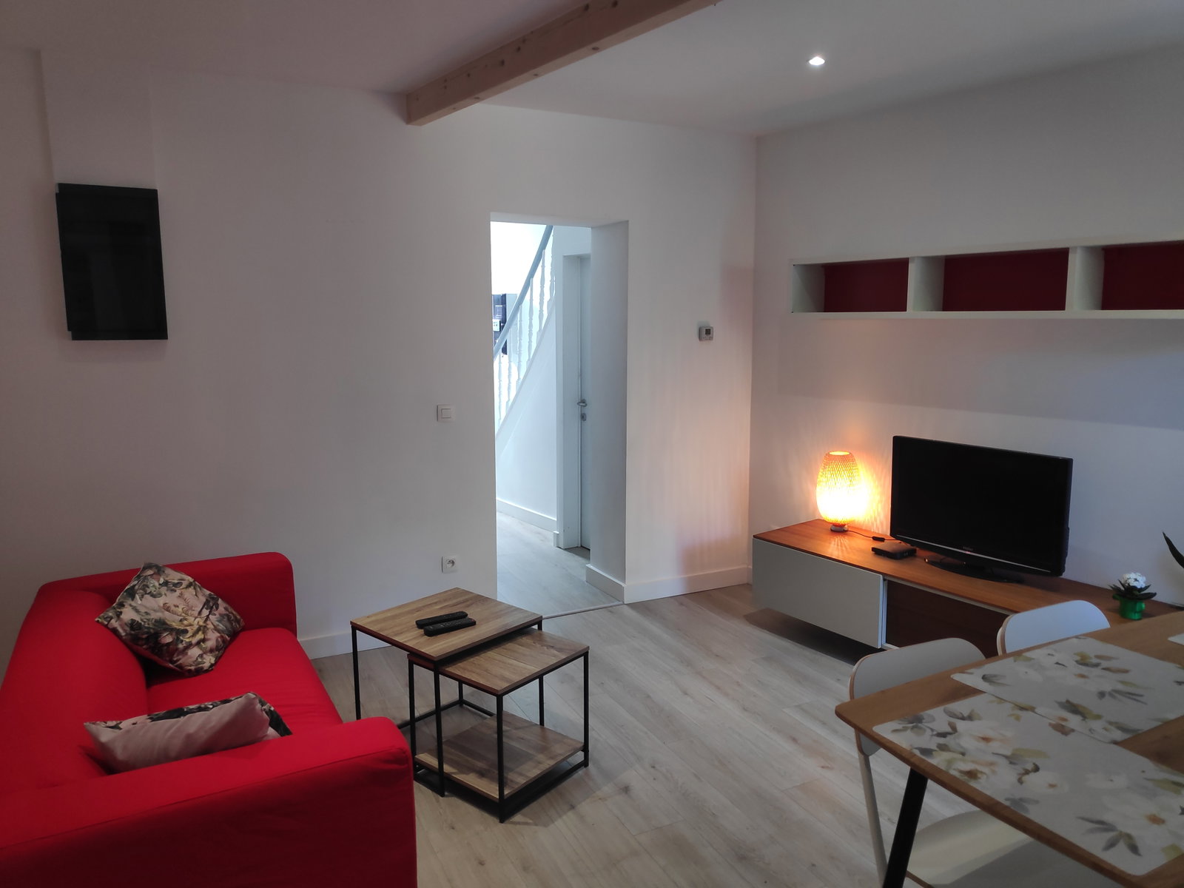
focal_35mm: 20
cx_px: 592
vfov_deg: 66.0
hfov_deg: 81.7
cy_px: 444
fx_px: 684
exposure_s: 1/100
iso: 360
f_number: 1.9
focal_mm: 3.94
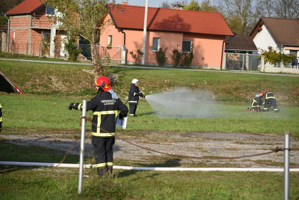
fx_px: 997
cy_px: 100
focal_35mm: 120
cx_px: 150
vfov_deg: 11.4
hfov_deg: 17.1
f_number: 4
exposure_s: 1/2500
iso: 400
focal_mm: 120
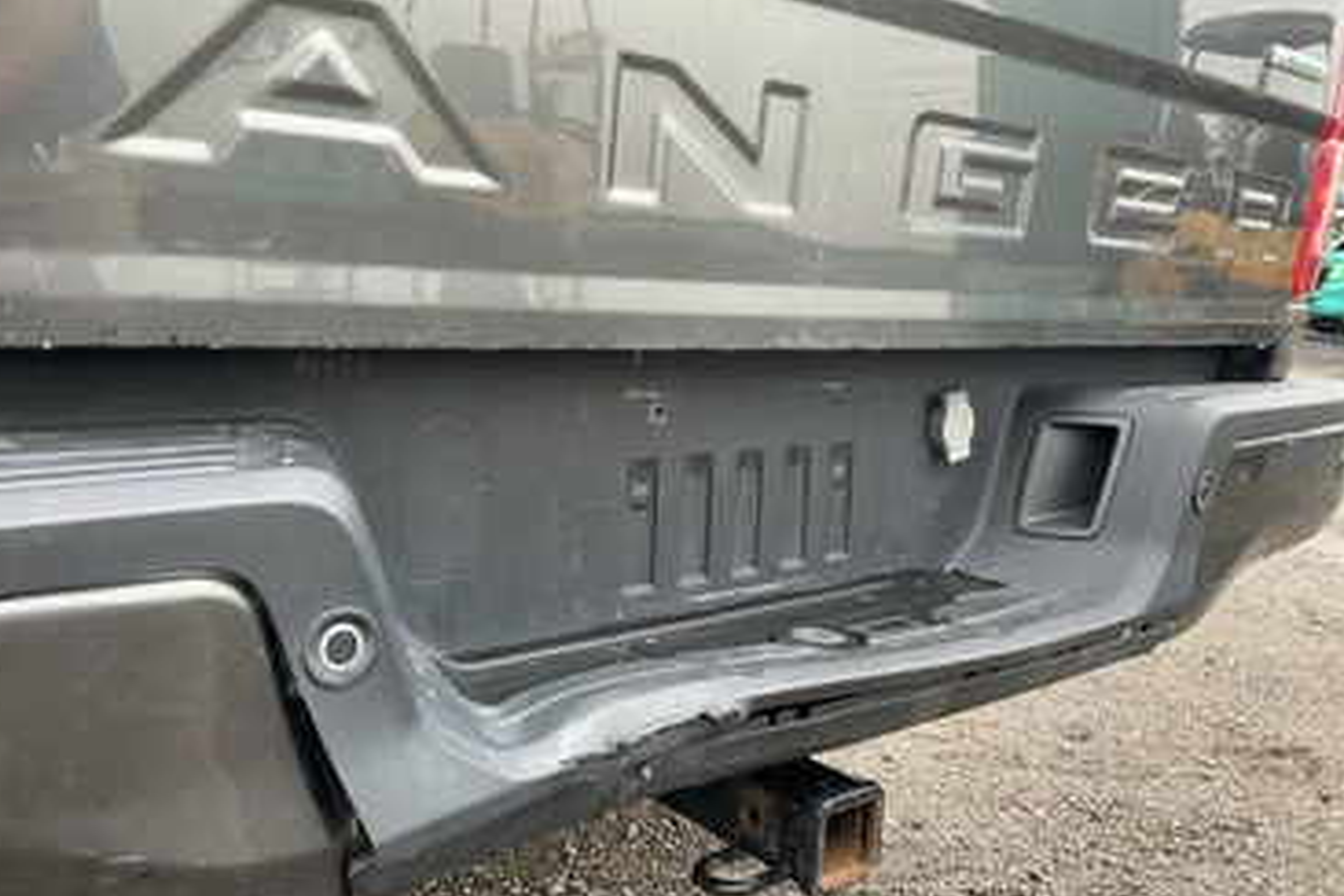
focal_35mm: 33
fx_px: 1232
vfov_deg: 39.9
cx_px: 676
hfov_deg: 57.2
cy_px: 518
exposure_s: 1/122
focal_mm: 3
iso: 32
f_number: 1.8
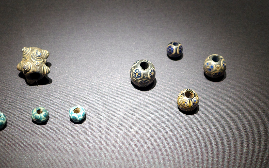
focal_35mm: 48
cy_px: 87
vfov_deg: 26.9
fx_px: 352
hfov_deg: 41.7
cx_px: 113
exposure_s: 1/40
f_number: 2.8
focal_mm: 26
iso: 800
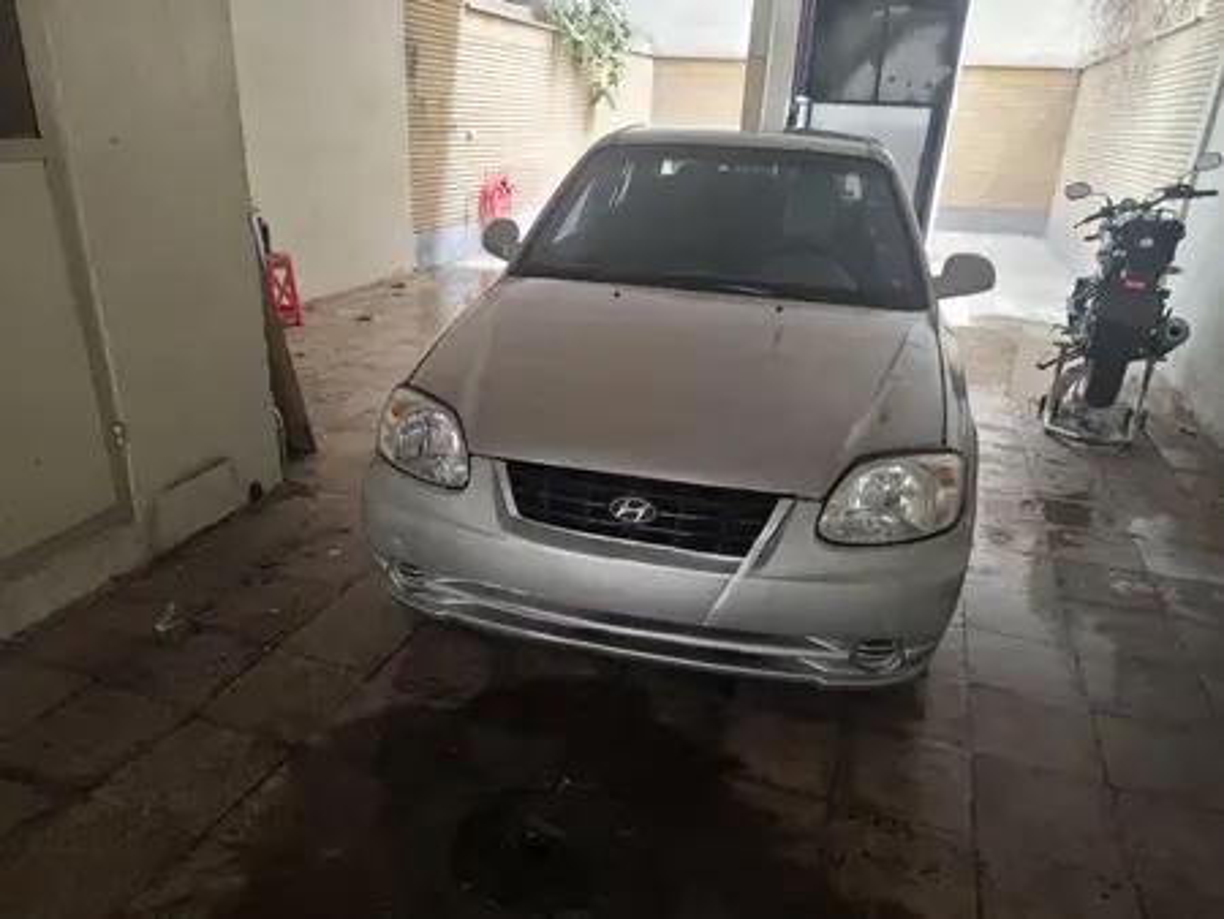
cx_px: 612
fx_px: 814
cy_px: 460
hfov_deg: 73.9
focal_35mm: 23
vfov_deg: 58.9
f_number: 1.8
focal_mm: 5.54
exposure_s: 1/100
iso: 250
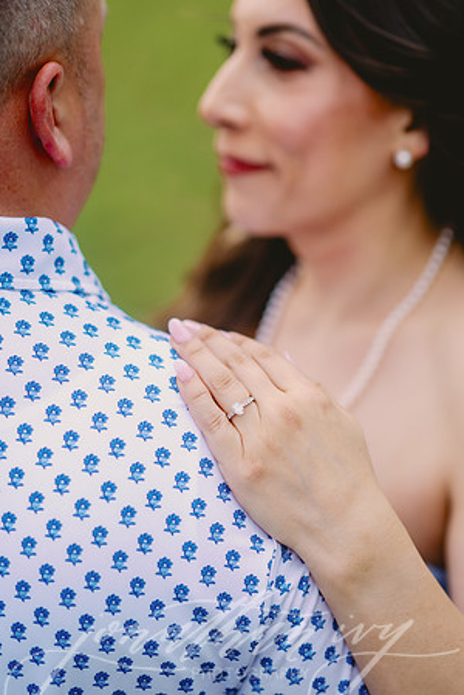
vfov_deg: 23.9
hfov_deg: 16.1
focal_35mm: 85
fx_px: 1643
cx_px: 232
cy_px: 348
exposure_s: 1/2000
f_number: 2
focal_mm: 85
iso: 200
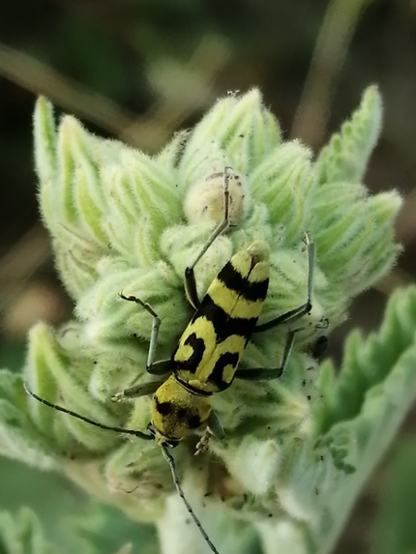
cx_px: 223
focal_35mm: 115
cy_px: 303
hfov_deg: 12.9
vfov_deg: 17.1
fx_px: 1842
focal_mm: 3.46
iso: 50
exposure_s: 1/176
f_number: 1.8
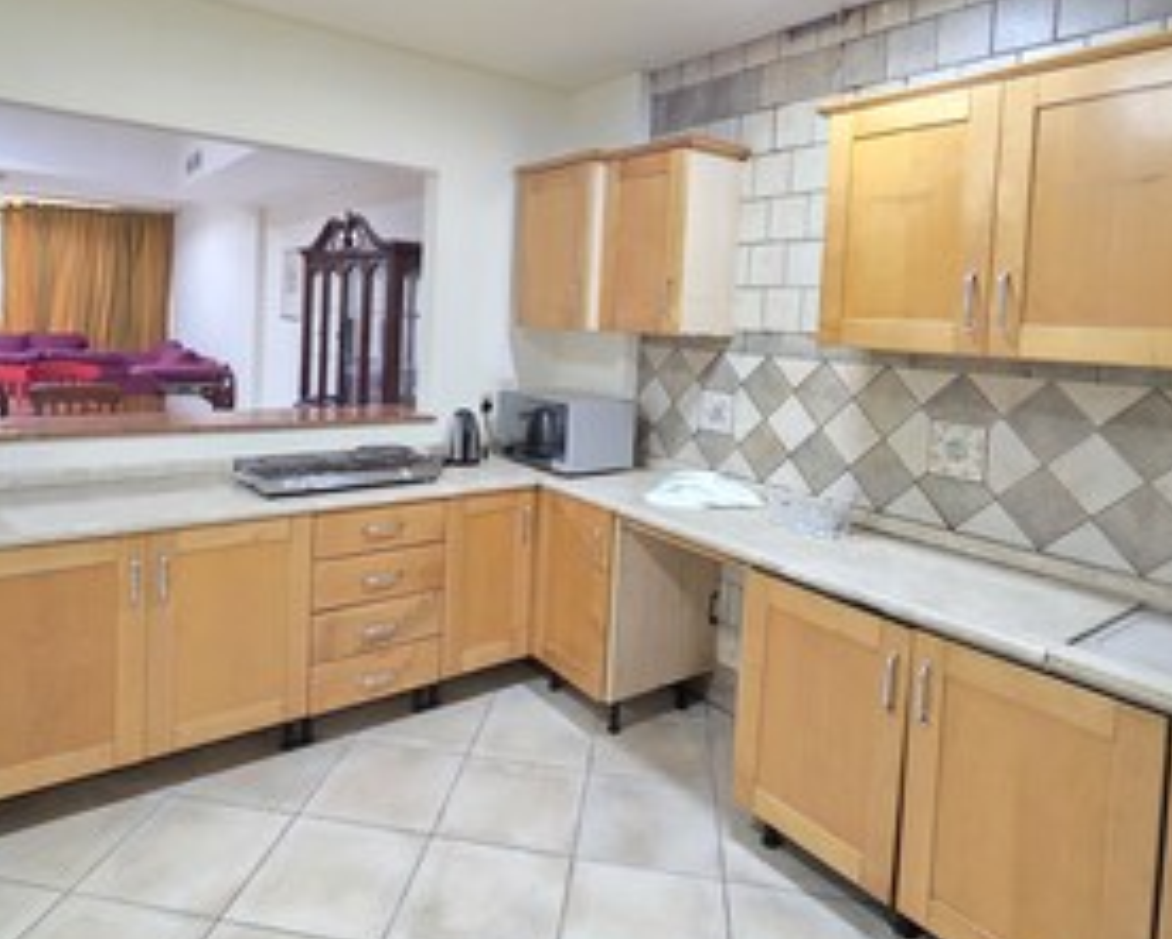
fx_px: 729
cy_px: 368
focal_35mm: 21
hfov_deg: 77.5
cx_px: 550
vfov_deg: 64.8
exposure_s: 1/50
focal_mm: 2.2
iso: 640
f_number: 1.9
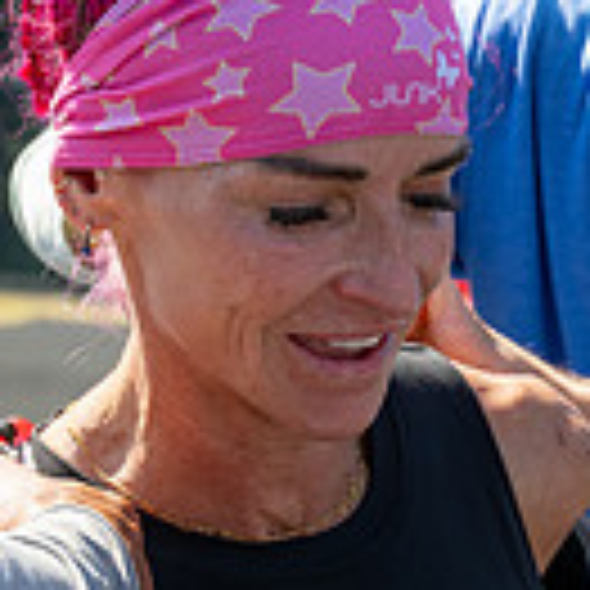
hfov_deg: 10.9
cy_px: 504
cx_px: 333
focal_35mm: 160
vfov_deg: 10.9
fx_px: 3085
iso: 160
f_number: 8
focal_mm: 55
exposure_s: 1/200
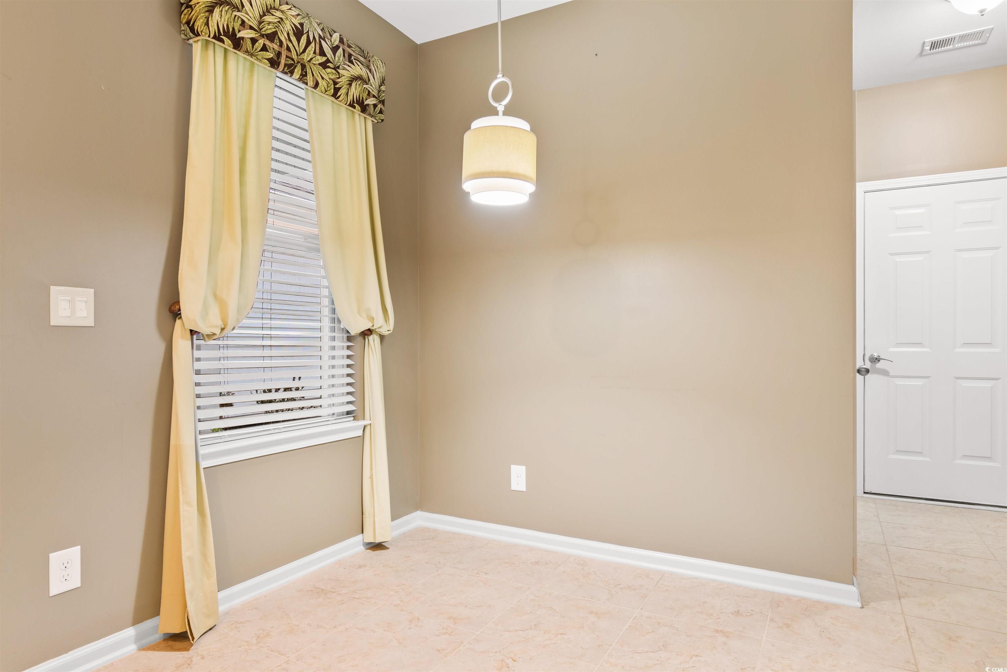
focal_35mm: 21
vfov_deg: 59.5
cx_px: 504
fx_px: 587
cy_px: 336
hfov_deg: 81.2
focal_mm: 14
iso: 100
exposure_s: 3
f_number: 5
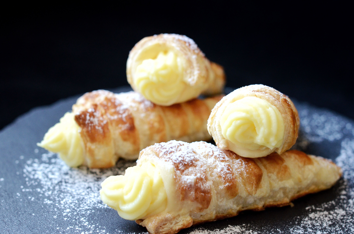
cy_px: 117
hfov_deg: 27.0
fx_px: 736
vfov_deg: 18.1
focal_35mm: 75
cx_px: 177
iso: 1600
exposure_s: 1/125
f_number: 4.5
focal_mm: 50
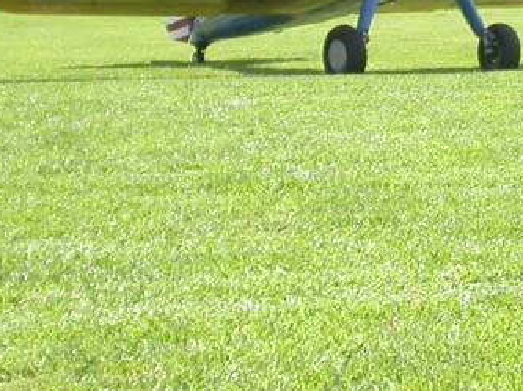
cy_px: -41
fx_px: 1766
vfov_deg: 12.4
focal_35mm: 117
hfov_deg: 16.5
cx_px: 506
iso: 100
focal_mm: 7.85
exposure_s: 1/1000
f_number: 2.6
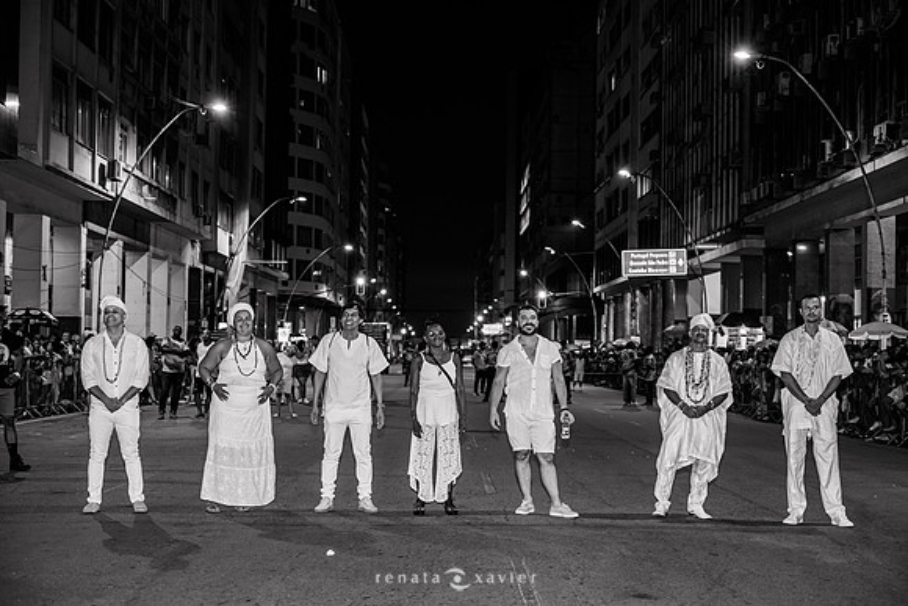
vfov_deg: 23.8
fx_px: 1438
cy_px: 303
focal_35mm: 57
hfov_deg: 35.0
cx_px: 454
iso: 320
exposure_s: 1/15
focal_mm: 57
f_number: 4
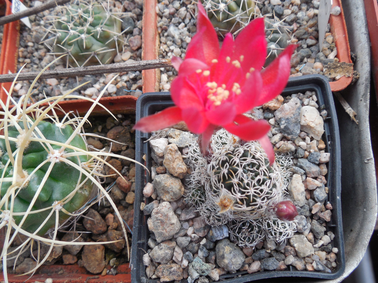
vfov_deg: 45.4
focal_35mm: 31
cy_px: 142
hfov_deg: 58.4
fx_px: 339
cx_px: 189
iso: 125
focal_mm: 5.6
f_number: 3.6
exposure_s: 1/30
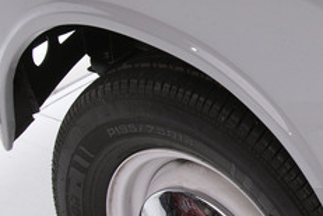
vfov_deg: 10.2
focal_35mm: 134
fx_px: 1202
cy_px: 78
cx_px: 426
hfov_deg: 14.6
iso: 500
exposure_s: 1/200
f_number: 8
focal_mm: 31
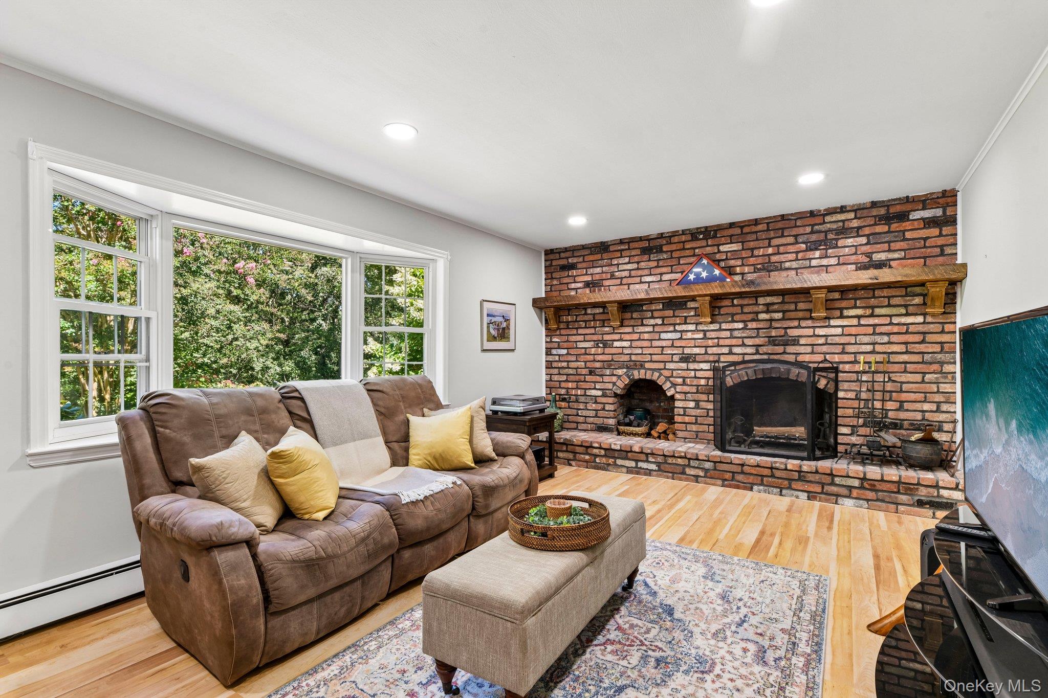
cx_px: 524
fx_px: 495
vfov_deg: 70.4
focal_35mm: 17
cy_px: 349
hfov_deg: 93.3
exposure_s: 1/5
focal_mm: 17
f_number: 9
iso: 250
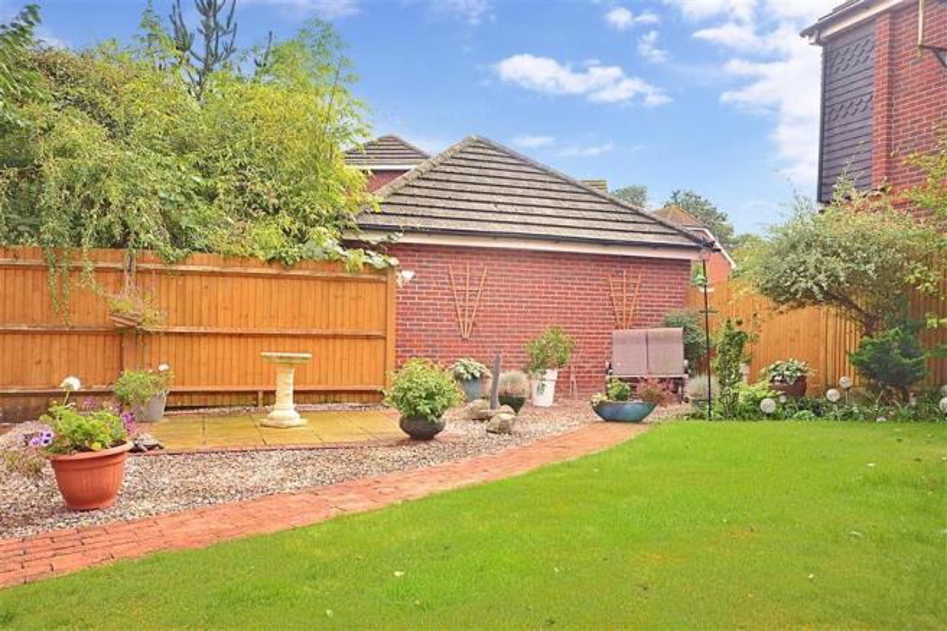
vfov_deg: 43.6
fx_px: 789
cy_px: 316
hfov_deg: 61.9
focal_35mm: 30
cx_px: 474
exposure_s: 1/50
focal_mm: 20
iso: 200
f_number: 8
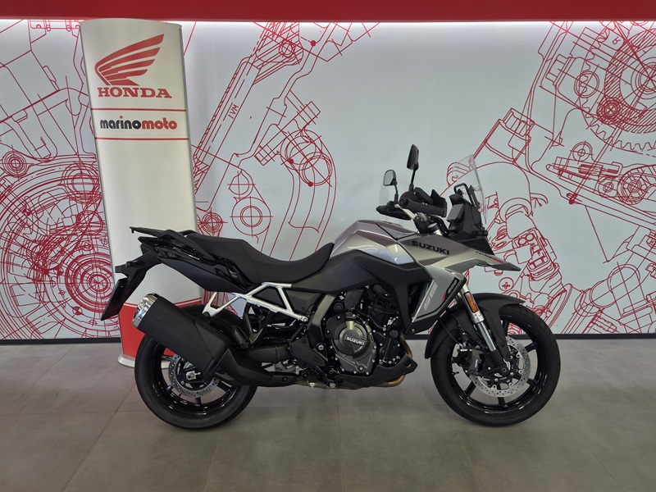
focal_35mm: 23
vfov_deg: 58.9
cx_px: 328
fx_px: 436
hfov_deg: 73.9
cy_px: 246
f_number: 1.8
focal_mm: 5.4
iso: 250
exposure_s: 1/100
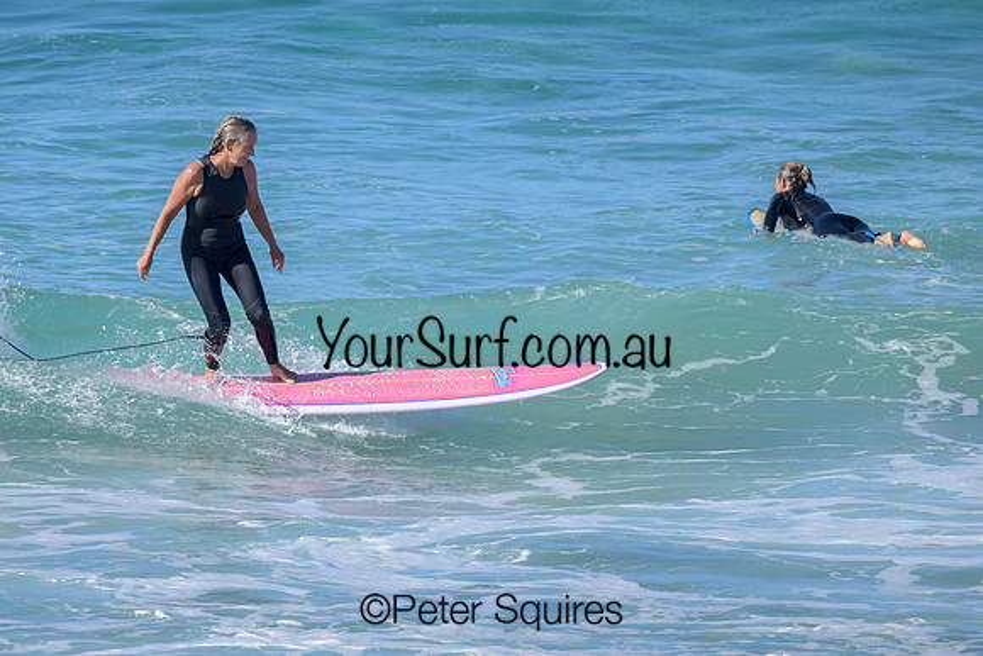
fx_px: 19206
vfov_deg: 2.0
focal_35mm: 703
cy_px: 333
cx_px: 370
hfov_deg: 2.9
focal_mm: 550
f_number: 11
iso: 640
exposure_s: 1/1250
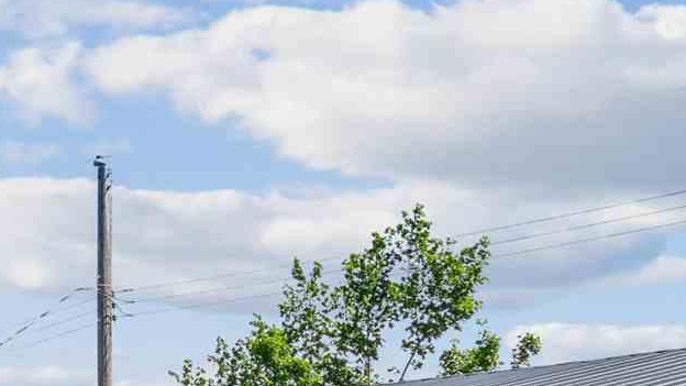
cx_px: 253
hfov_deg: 21.4
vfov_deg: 11.1
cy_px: 770
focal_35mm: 100
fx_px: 1811
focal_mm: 19.3
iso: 400
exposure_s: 1/200
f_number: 13
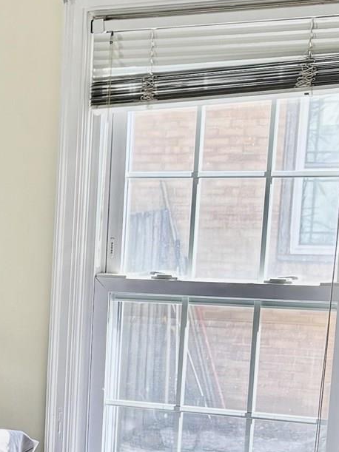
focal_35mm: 98
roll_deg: -0.2
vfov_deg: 19.6
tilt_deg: -10.9
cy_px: 419
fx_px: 1280
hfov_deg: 13.8
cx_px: -232
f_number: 1.6
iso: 50
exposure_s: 1/123
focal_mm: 5.96
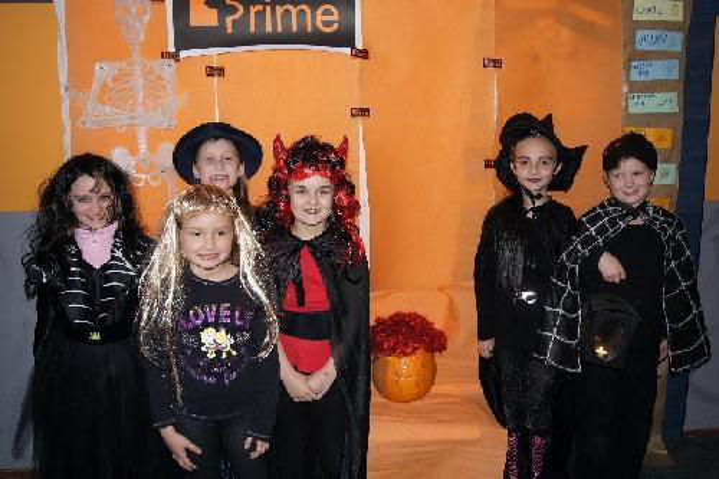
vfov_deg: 39.9
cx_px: 360
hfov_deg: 57.2
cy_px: 240
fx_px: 659
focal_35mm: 33
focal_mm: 22
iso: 400
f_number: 4
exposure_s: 1/60
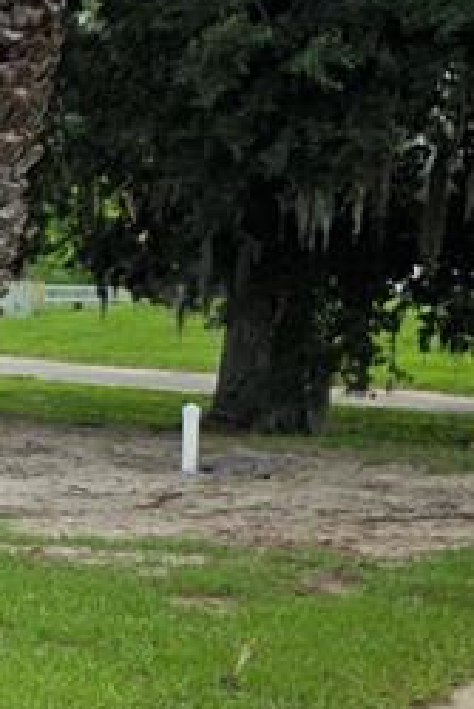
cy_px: 502
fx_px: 1933
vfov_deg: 20.7
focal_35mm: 98
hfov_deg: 12.2
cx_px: -500
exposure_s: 1/3282
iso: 80
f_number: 1.7
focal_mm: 6.25
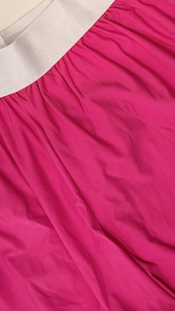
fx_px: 809
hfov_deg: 12.3
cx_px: 38
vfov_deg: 21.1
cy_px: 4
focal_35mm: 98
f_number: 1.78
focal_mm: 6.76
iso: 80
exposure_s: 1/677
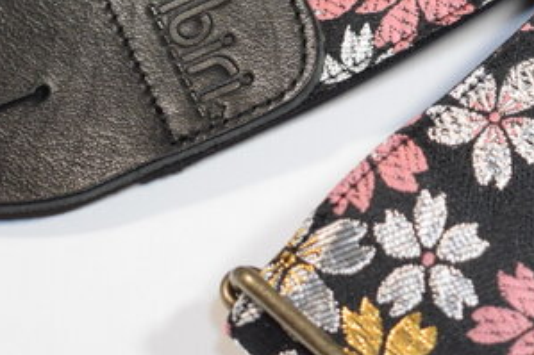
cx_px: 521
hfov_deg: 12.1
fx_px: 2500
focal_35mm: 169
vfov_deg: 8.1
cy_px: -29
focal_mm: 35
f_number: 4.8
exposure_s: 1/200
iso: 1600
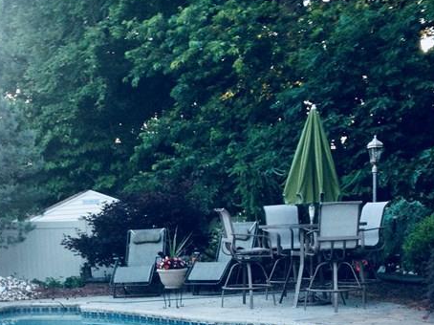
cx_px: 124
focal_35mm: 79
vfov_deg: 18.3
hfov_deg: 24.5
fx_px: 990
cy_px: 292
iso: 50
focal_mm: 4.28
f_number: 2.4
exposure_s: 1/40
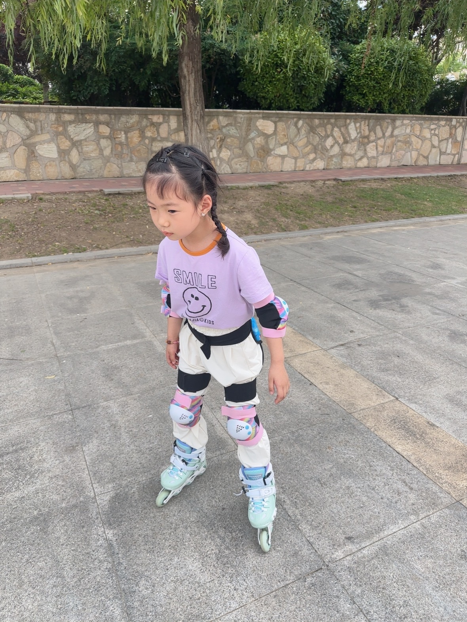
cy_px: 311
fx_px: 431
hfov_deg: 56.8
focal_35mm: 24
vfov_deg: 71.6
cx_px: 234
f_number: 1.78
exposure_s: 1/555
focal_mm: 6.86
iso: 80
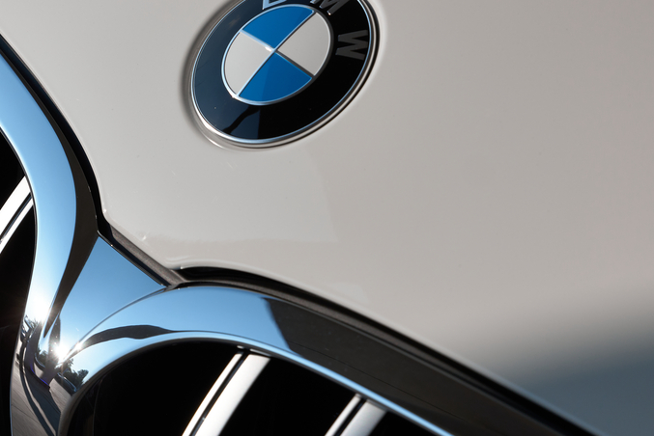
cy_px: 188
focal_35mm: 124
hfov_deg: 16.5
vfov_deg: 11.1
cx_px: 234
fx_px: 2254
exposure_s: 1/1600
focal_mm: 56
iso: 200
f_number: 5.6
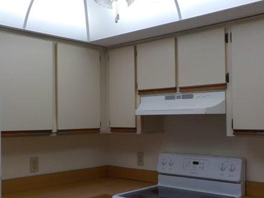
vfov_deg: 32.8
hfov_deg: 42.9
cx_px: 130
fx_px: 336
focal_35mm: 44
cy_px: 119
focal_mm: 4.1
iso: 125
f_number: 3.3
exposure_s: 1/80
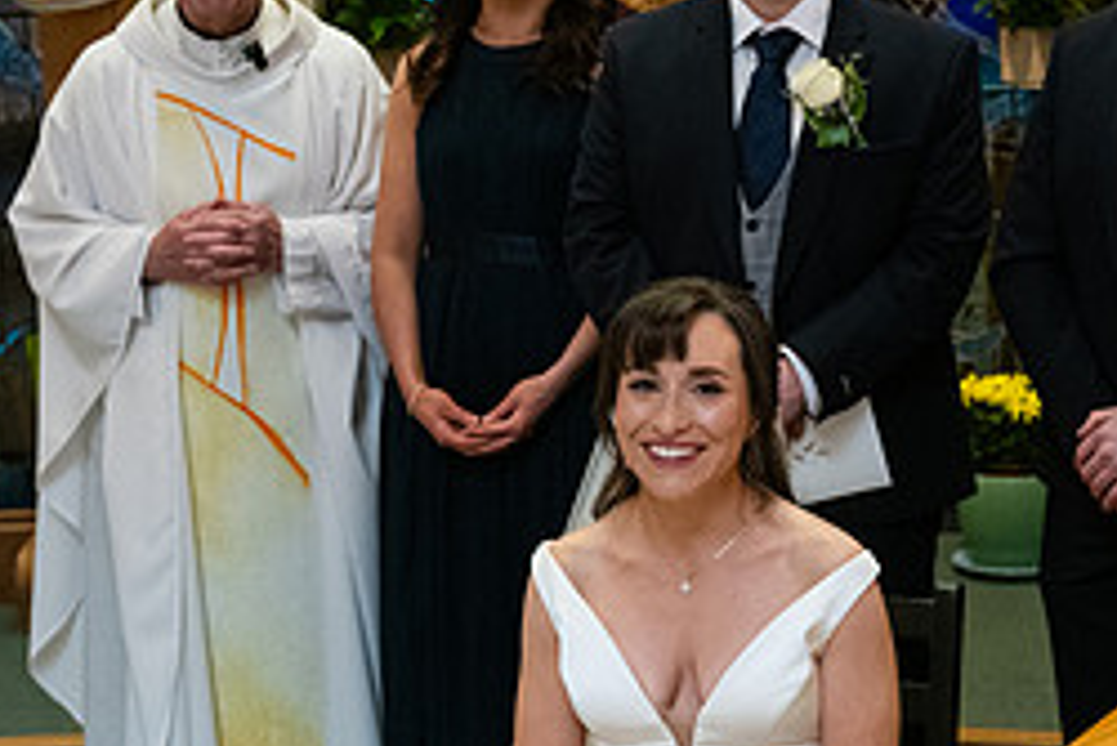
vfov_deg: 15.5
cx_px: 670
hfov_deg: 23.1
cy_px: 315
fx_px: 2732
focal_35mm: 88
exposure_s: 1/160
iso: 1600
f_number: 3.5
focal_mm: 38
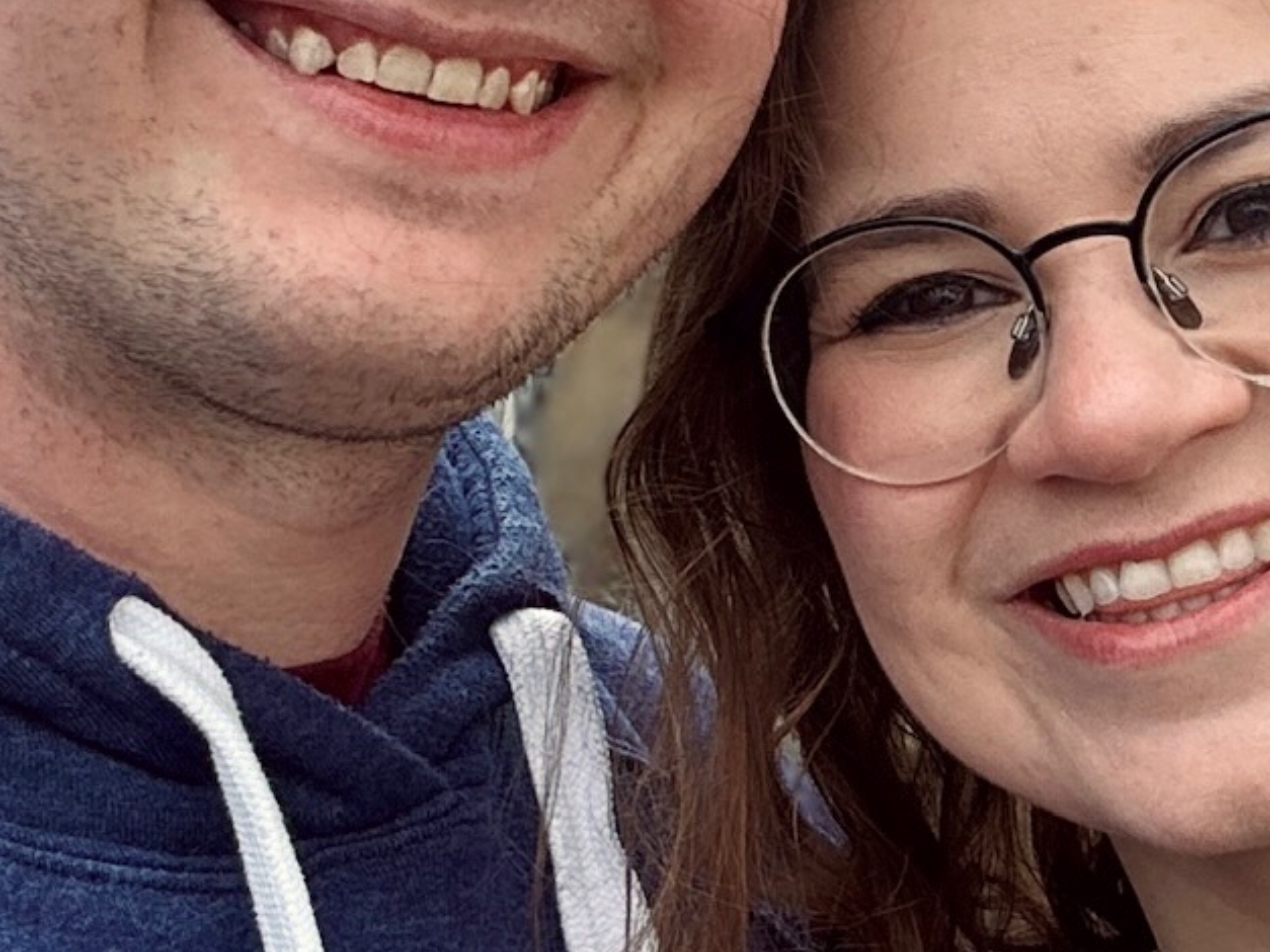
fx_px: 3595
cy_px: 314
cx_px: 1254
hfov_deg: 19.5
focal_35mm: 98
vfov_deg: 15.1
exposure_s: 1/675
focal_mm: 2.69
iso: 25
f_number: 1.9
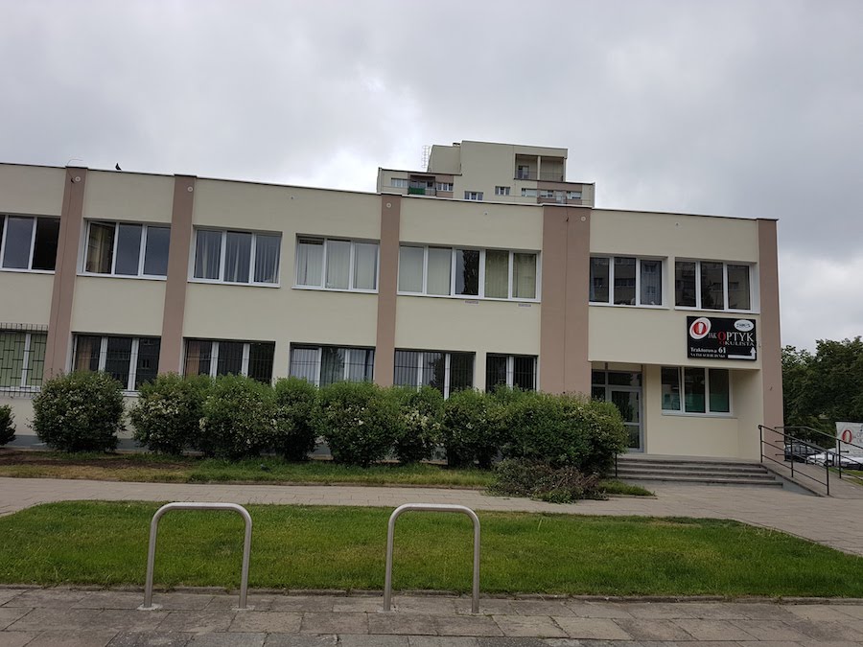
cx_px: 432
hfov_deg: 67.3
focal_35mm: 26
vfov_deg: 53.1
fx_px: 648
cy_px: 324
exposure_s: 1/2184
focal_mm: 4.2
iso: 40
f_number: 1.7
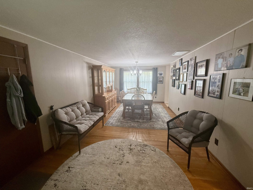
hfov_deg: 102.1
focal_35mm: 14
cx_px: 126
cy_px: 95
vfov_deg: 85.7
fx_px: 102
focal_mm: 2.22
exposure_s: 1/120
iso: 250
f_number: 2.2
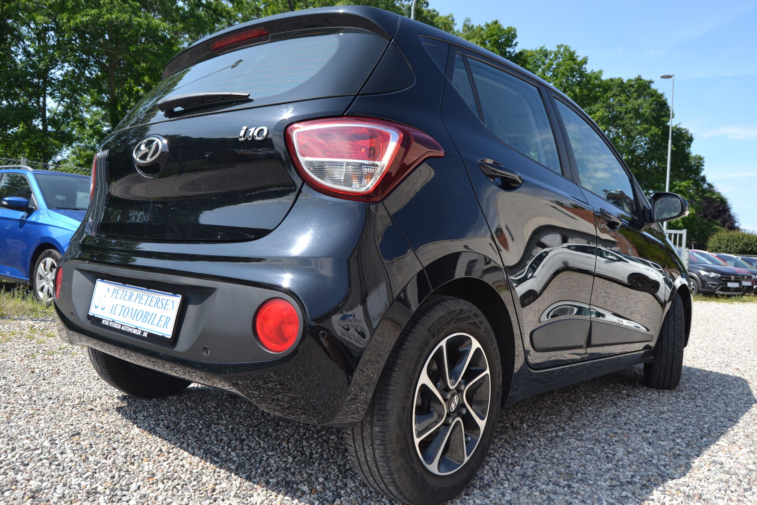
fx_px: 568
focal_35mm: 27
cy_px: 252
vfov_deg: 47.9
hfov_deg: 67.4
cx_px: 378
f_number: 7.1
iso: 100
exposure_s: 1/200
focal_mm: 18
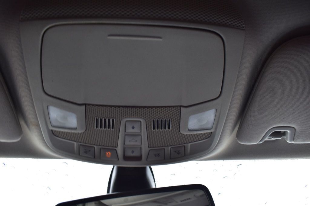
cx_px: 155
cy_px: 103
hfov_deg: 67.4
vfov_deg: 47.9
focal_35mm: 27
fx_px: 232
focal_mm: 18
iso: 400
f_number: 6.3
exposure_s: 1/20
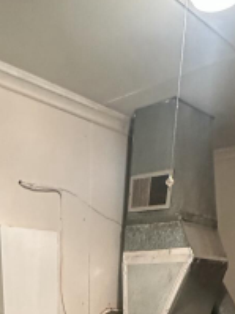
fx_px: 426
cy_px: 454
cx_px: 73
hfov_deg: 30.5
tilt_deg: -21.9
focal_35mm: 47
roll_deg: +0.9
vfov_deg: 28.6
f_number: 2.2
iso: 1000
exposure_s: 1/60
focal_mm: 2.22
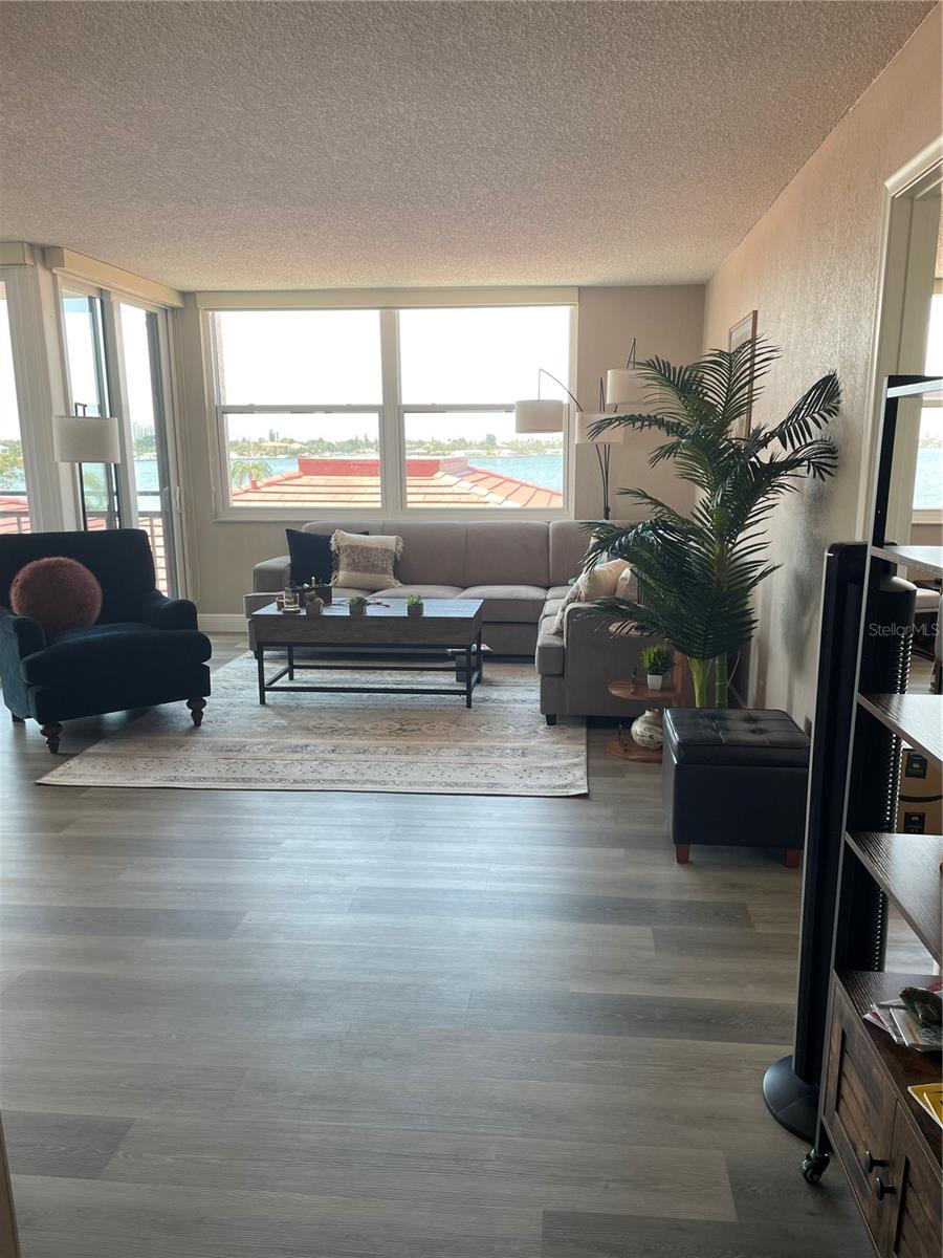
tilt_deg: -12.4
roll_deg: +0.2
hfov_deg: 53.1
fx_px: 944
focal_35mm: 26
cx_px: 472
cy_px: 629
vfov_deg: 67.3
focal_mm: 4.2
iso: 50
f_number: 1.6
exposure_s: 1/120
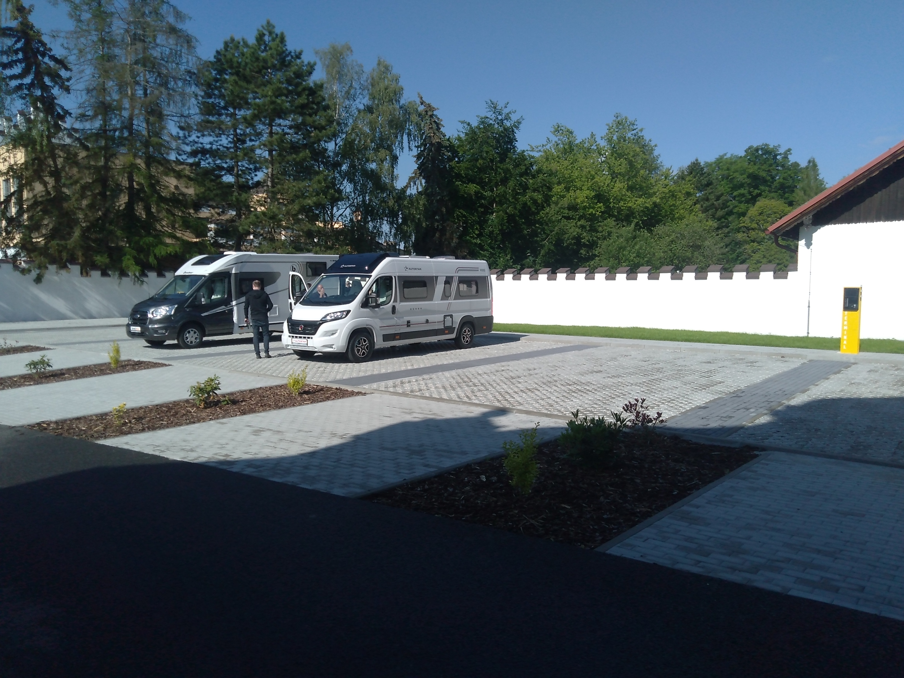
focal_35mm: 26
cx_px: 452
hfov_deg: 67.3
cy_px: 339
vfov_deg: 53.1
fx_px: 679
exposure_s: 1/1750
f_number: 2.2
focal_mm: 3.46
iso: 101
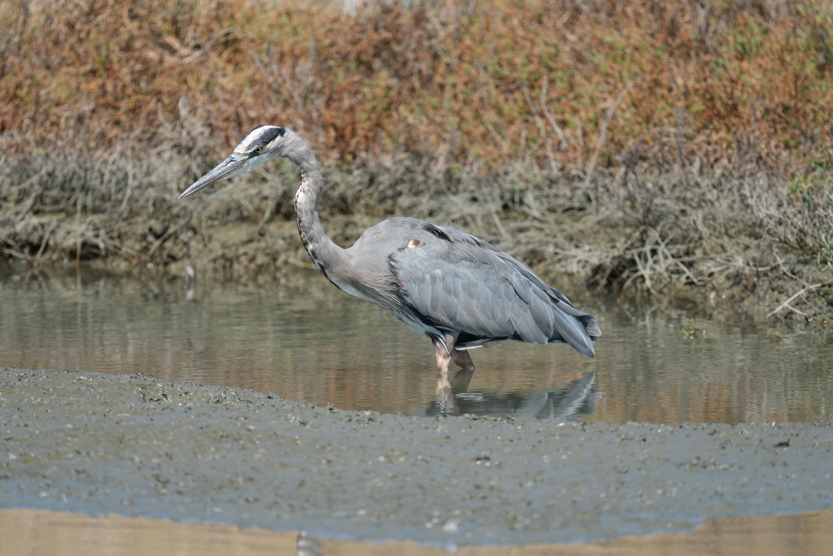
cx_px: 416
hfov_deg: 3.7
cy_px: 278
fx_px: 12957
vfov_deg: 2.5
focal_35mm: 560
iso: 320
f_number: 6.3
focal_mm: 560
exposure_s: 1/1000
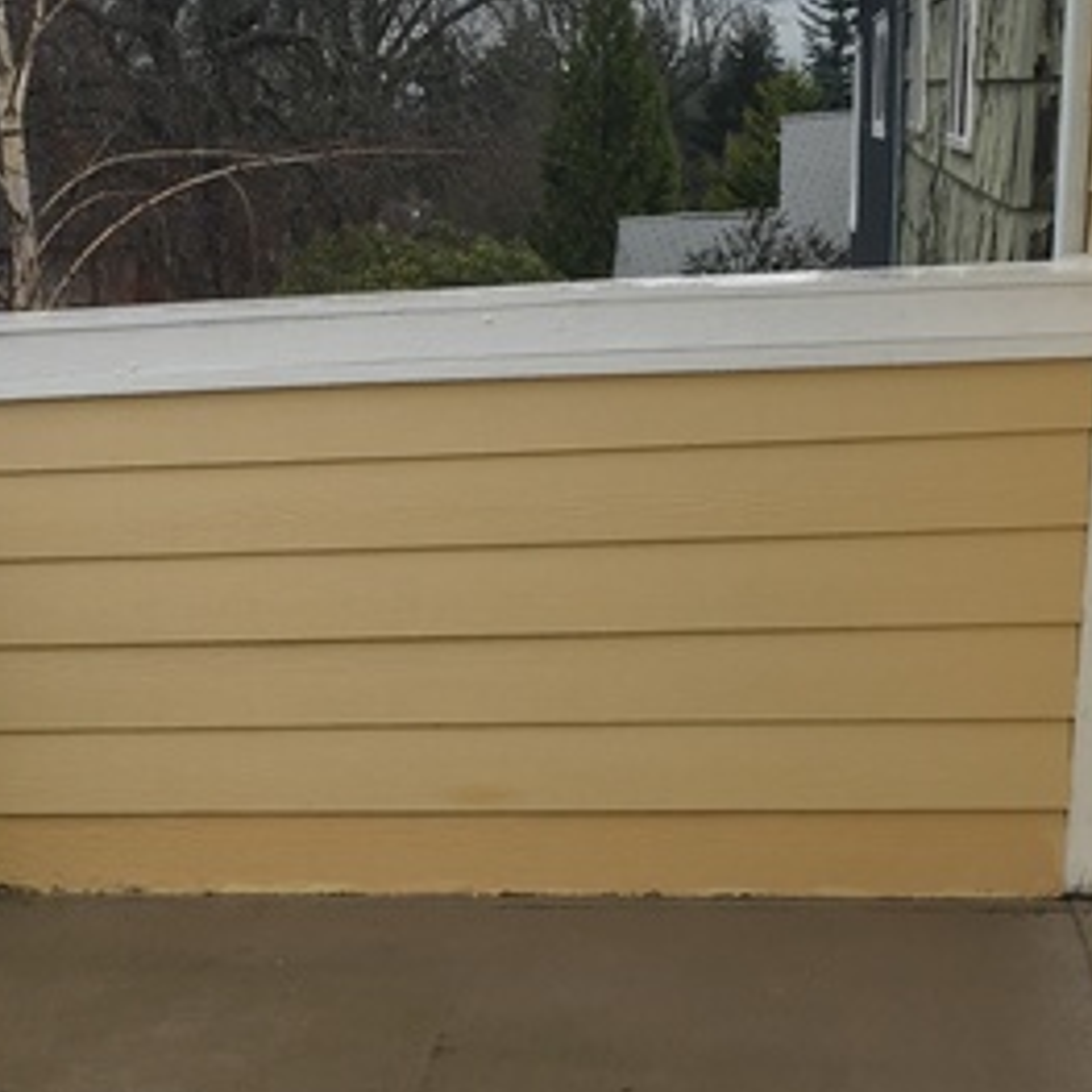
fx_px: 2320
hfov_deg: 26.1
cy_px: 779
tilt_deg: -15.6
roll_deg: +4.0
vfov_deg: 26.2
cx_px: 249
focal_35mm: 65
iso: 25
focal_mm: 4.15
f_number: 2.2
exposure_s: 1/127
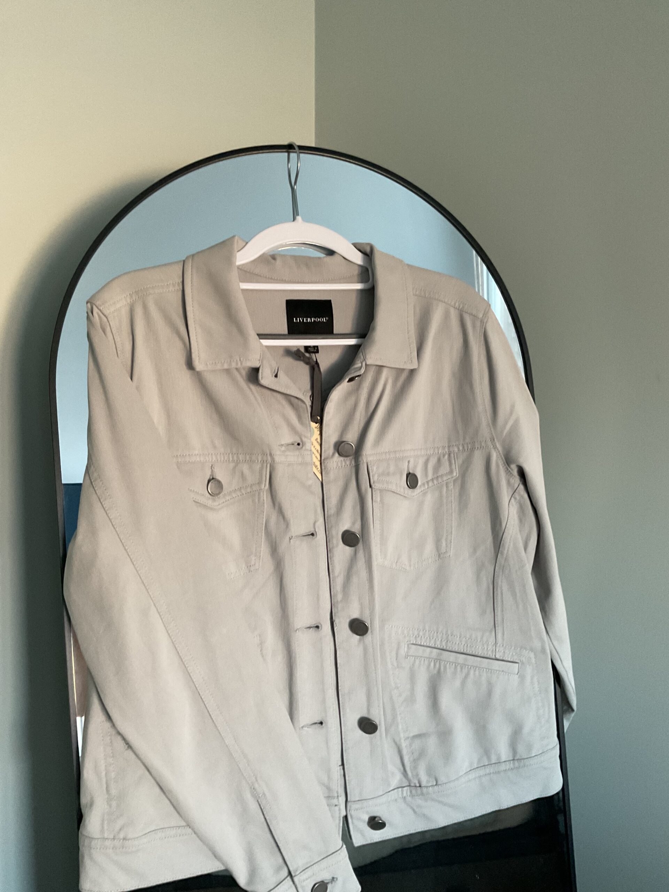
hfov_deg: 48.2
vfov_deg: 61.7
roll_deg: +0.2
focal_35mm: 29
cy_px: 446
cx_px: 334
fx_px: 747
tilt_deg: -11.6
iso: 250
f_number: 1.8
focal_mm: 3
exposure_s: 1/60
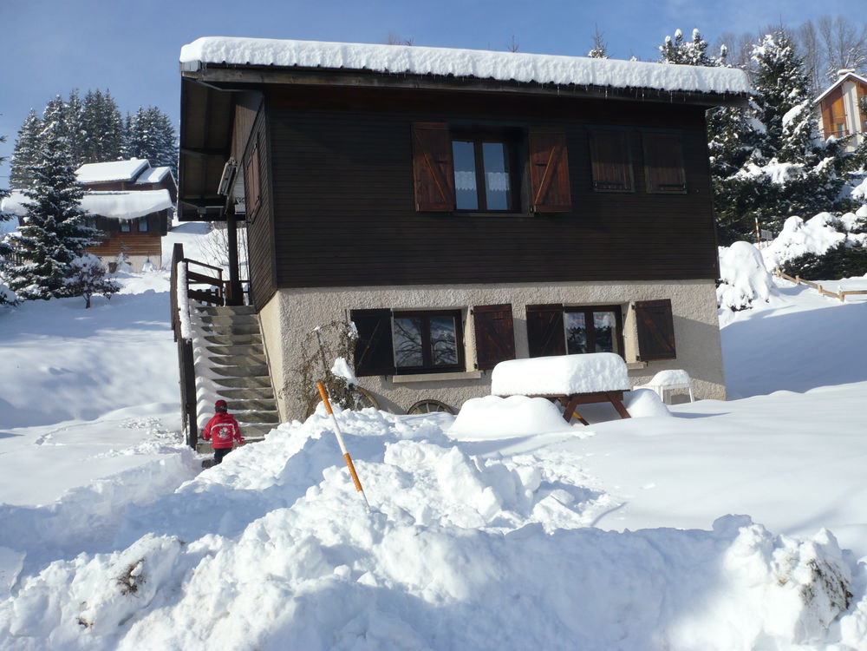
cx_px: 434
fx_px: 877
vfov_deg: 40.7
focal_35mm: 35
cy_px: 326
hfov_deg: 52.6
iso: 100
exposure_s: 1/250
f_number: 8
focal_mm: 5.8
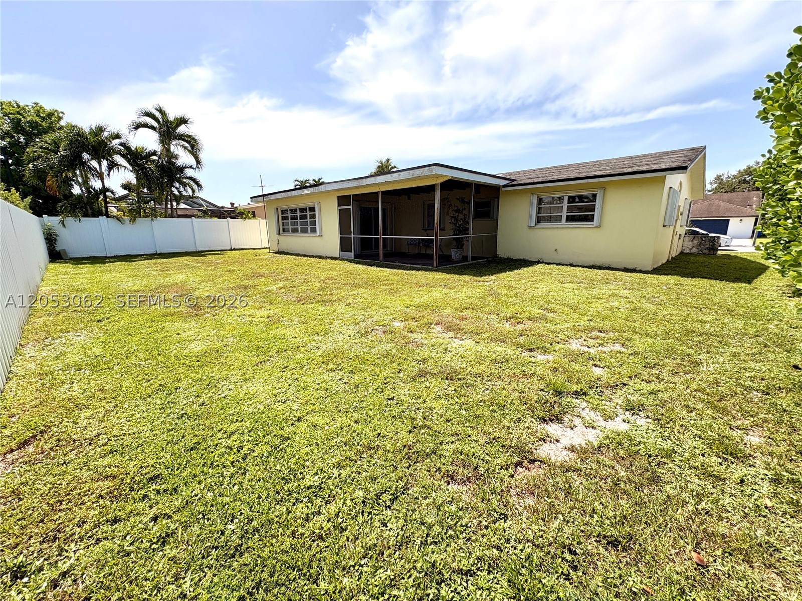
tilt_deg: -11.2
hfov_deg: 102.1
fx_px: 324
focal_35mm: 14
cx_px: 401
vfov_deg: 85.7
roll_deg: +0.5
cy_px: 300
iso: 50
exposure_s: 1/1217
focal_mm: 2.22
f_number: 2.2
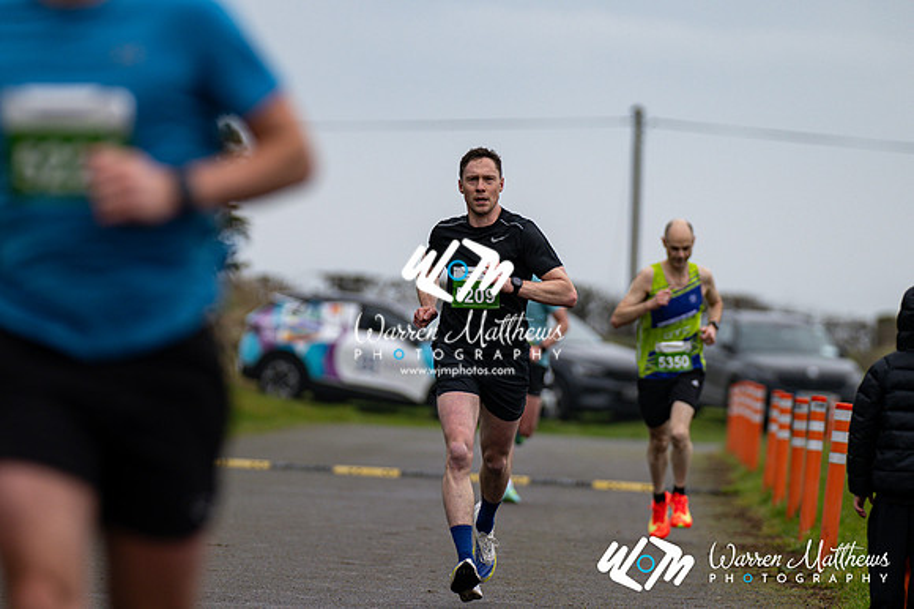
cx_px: 457
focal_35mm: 315
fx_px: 7993
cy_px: 304
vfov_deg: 4.4
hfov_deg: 6.5
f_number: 2.8
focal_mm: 210
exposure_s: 1/1600
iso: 250
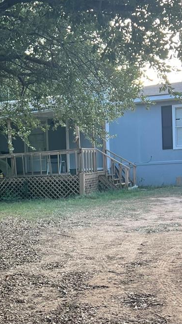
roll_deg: +2.4
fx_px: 566
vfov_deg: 31.6
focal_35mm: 66
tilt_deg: -5.8
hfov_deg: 17.9
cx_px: 6
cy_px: 220
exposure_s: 1/171
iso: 50
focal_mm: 5.7
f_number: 1.5
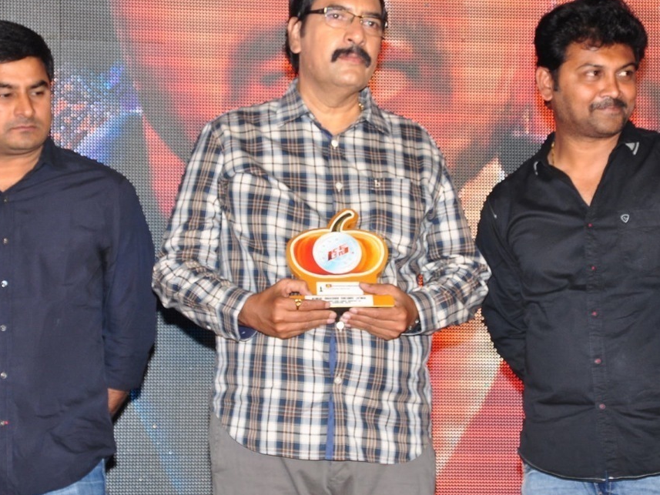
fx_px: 2384
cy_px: 246
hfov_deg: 15.8
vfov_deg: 11.9
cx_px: 329
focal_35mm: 125
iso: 400
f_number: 6.3
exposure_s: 1/125
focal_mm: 62
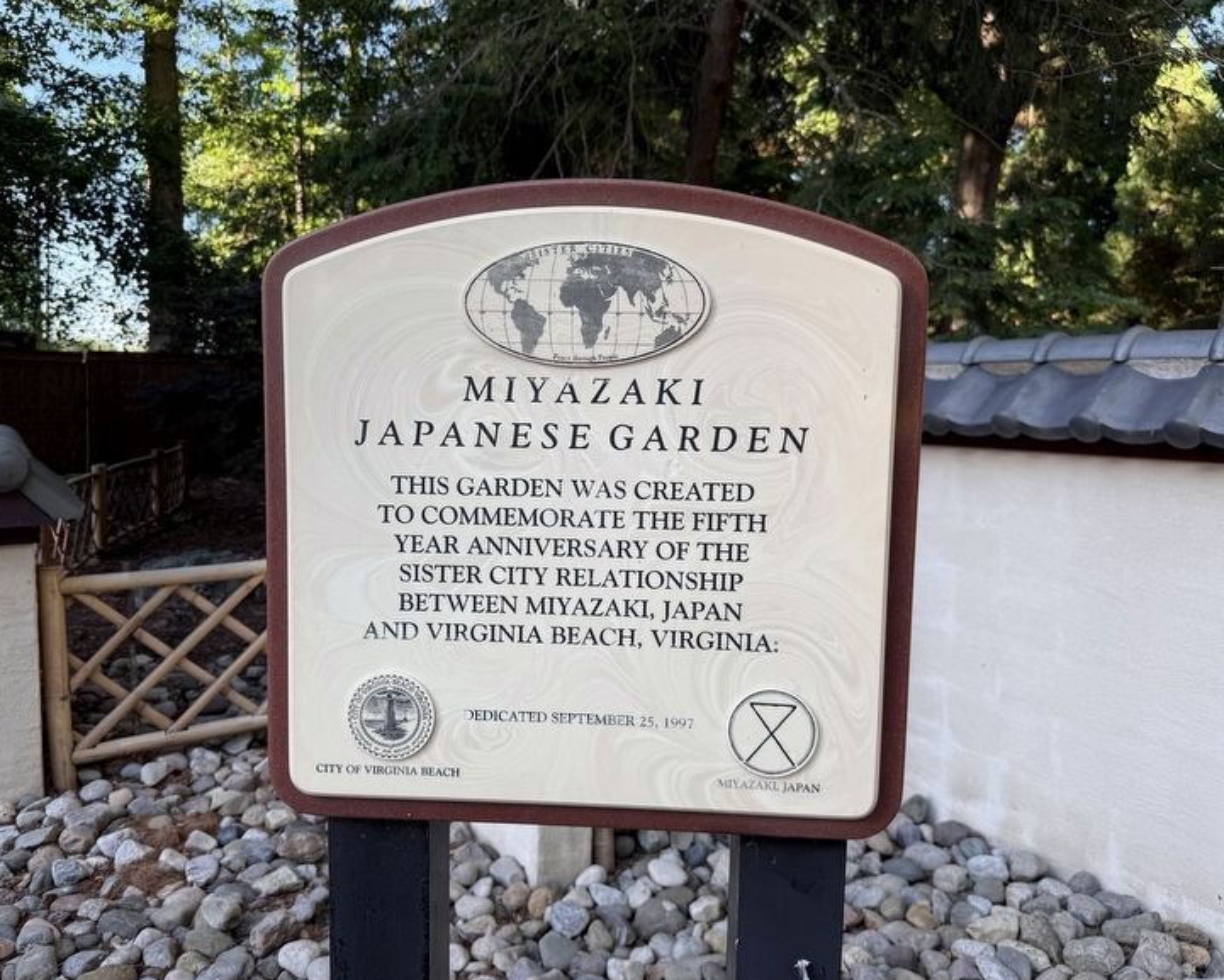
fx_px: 942
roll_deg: -0.5
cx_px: 586
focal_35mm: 26
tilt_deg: -6.0
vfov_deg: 54.9
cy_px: 481
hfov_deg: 66.0
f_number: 1.78
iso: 80
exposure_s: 1/315
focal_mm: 6.76
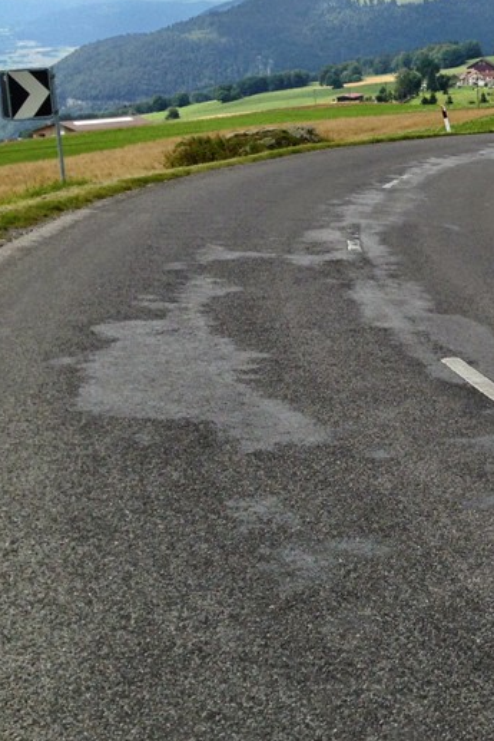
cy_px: 268
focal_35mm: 68
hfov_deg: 18.7
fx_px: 1399
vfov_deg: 29.5
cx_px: 633
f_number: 2.4
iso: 50
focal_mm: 4.12
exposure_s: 1/1323
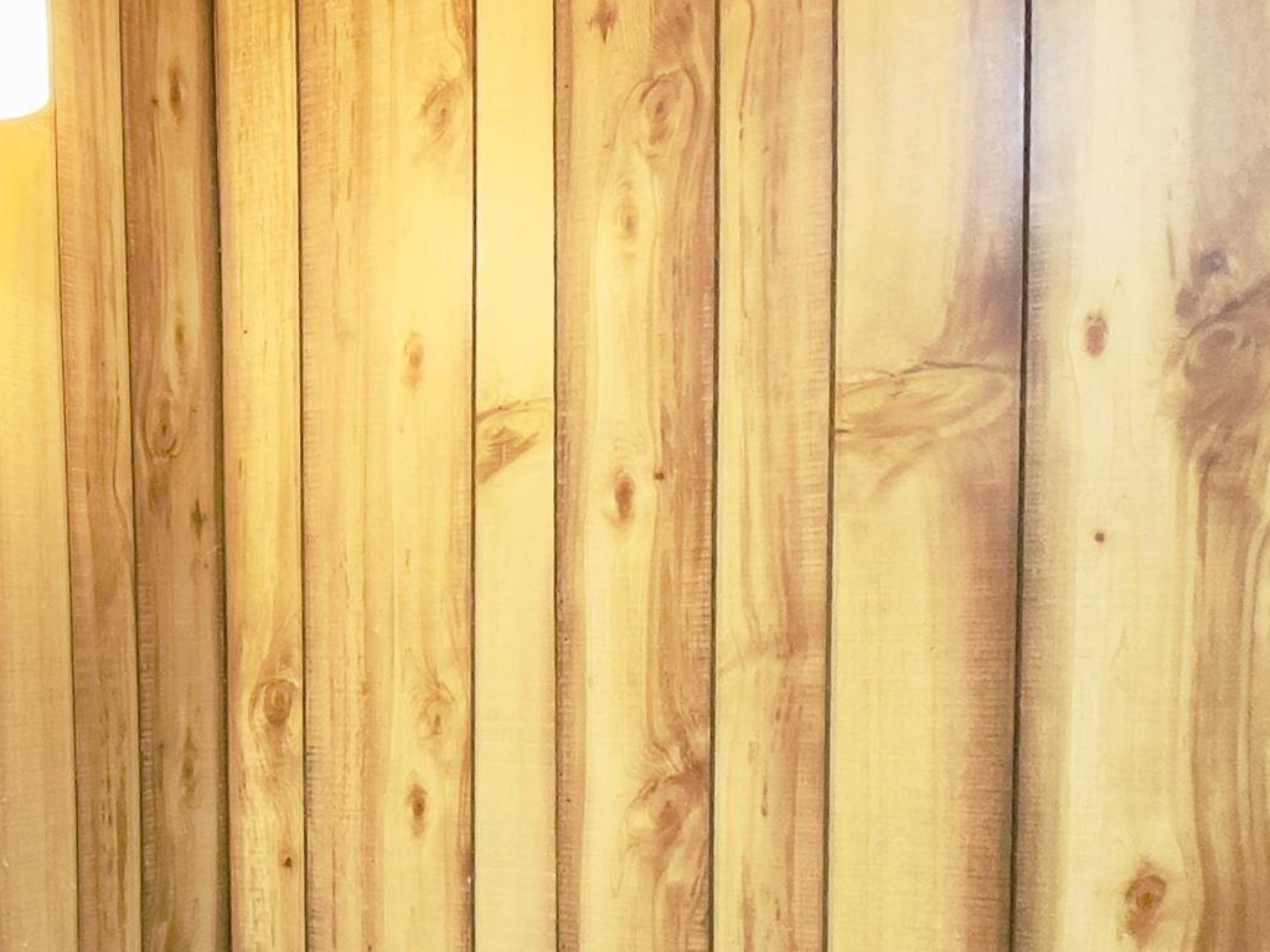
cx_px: 254
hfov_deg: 45.4
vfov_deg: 35.6
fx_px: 1431
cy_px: 769
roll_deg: +1.3
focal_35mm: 39
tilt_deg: -4.9
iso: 250
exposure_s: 1/60
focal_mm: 1.54
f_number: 2.4
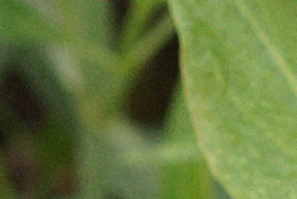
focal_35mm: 1021
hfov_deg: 2.0
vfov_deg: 1.3
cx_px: 911
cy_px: -354
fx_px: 8437
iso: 400
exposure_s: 1/160
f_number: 5.6
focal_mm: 100
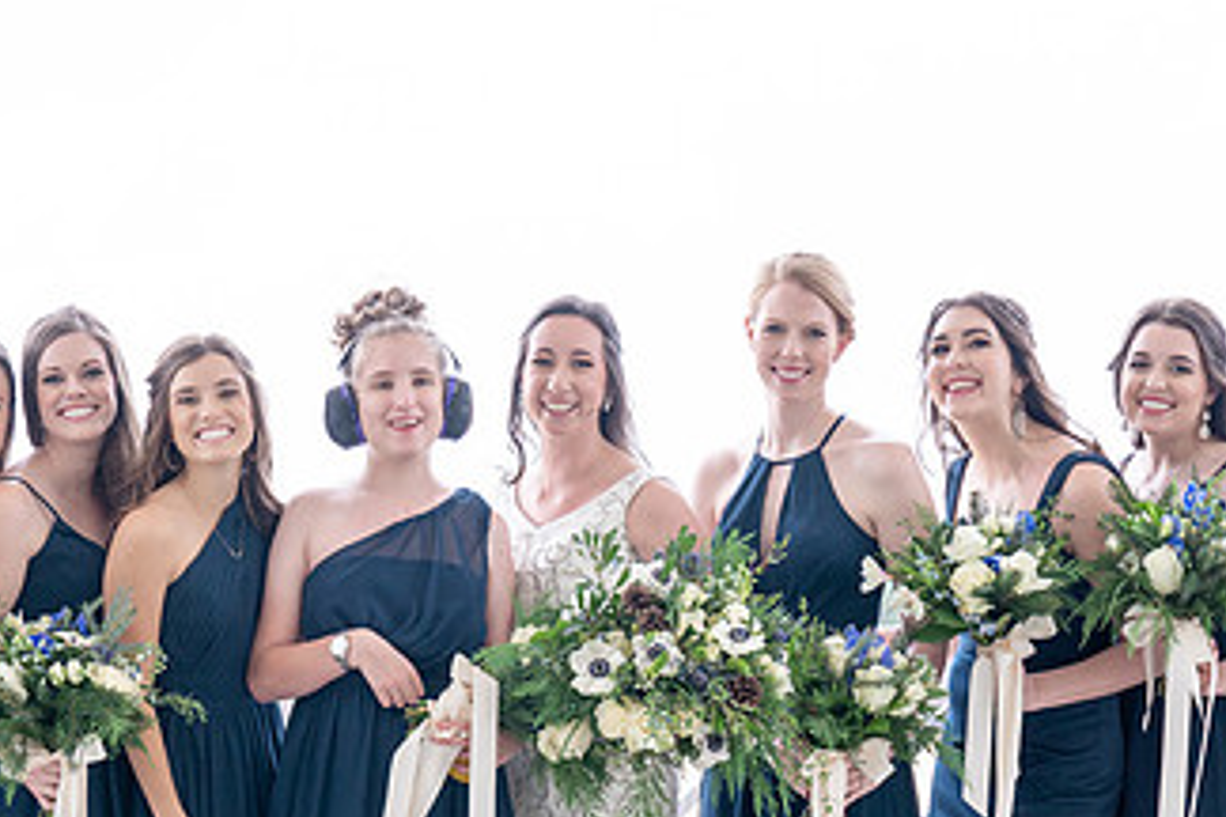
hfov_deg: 30.0
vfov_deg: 20.0
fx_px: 2282
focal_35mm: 67
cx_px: 465
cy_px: 713
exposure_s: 1/250
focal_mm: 35
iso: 200
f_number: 4
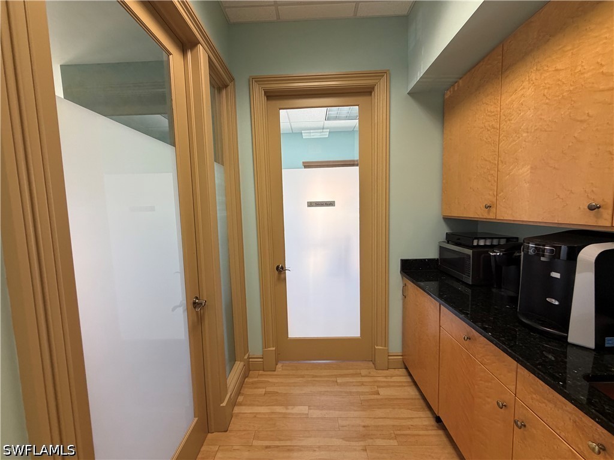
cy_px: 230
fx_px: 248
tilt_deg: -6.3
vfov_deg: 85.7
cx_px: 307
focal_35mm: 14
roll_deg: +2.0
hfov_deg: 102.1
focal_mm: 2.22
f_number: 2.2
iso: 250
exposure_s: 1/120
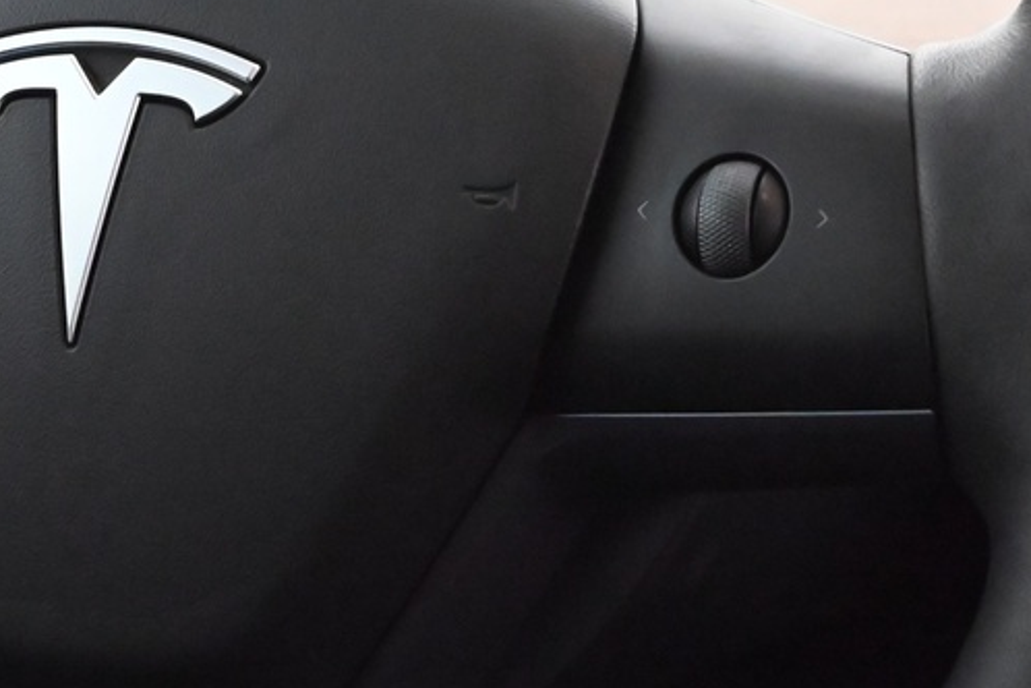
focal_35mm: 140
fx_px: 4009
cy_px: 191
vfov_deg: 9.8
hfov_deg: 14.6
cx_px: 244
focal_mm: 43
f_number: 5.6
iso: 10000
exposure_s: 1/60
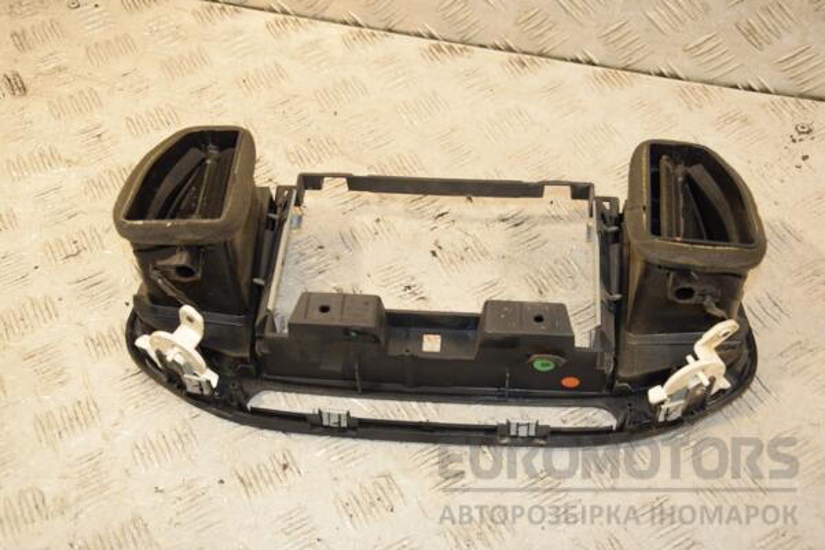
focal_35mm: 48
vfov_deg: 28.1
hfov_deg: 41.1
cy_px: 275
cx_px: 412
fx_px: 1100
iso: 800
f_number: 5.6
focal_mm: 32
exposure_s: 1/200
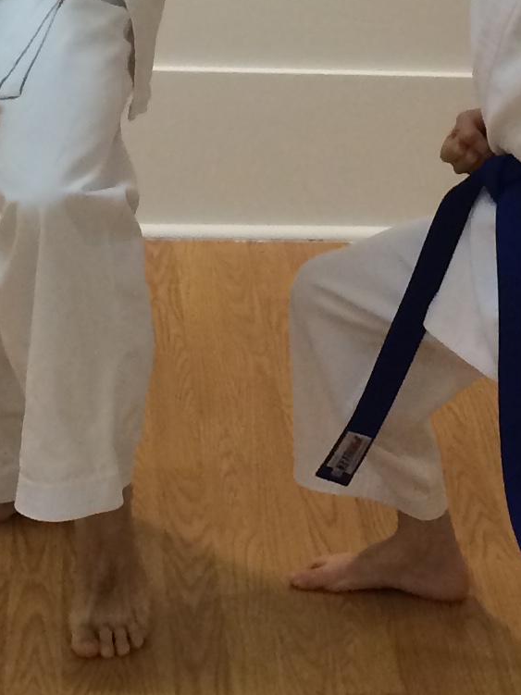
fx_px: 2529
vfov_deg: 14.7
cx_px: 79
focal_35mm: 126
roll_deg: +0.4
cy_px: -303
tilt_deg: -4.9
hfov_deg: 11.7
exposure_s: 1/33
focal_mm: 4.15
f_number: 2.2
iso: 64
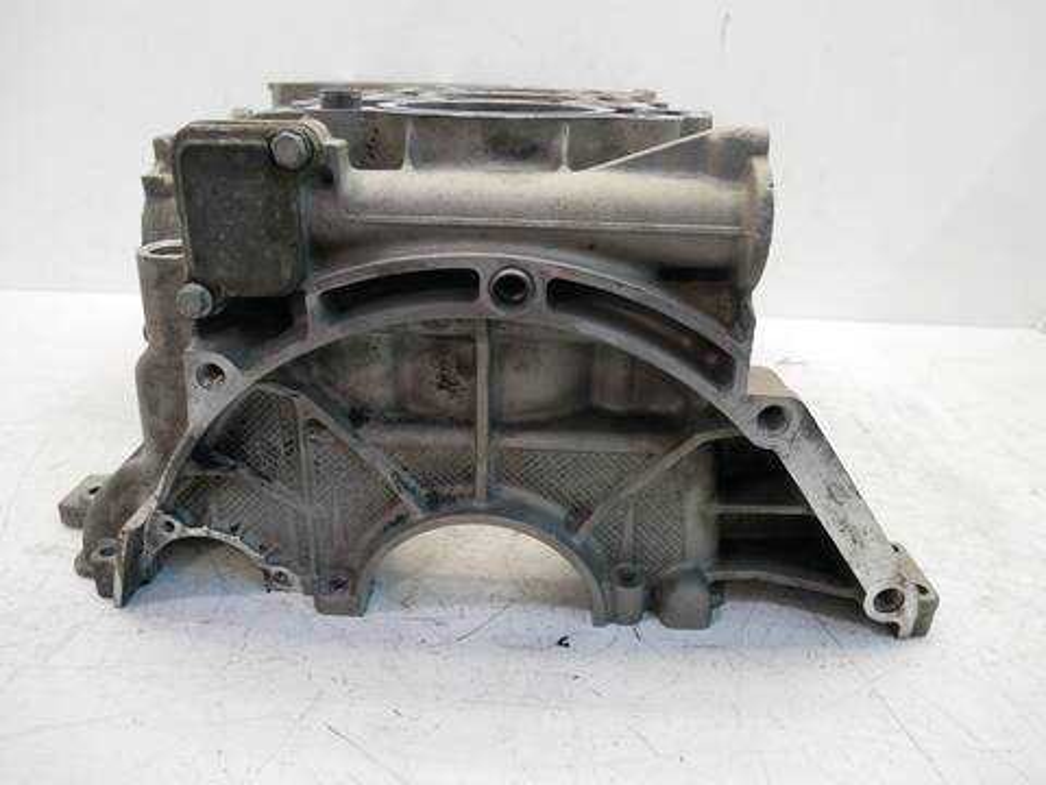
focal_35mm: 24
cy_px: 392
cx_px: 523
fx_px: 725
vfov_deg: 56.8
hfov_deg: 71.6
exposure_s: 1/60
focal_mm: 12
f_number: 3.5
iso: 500
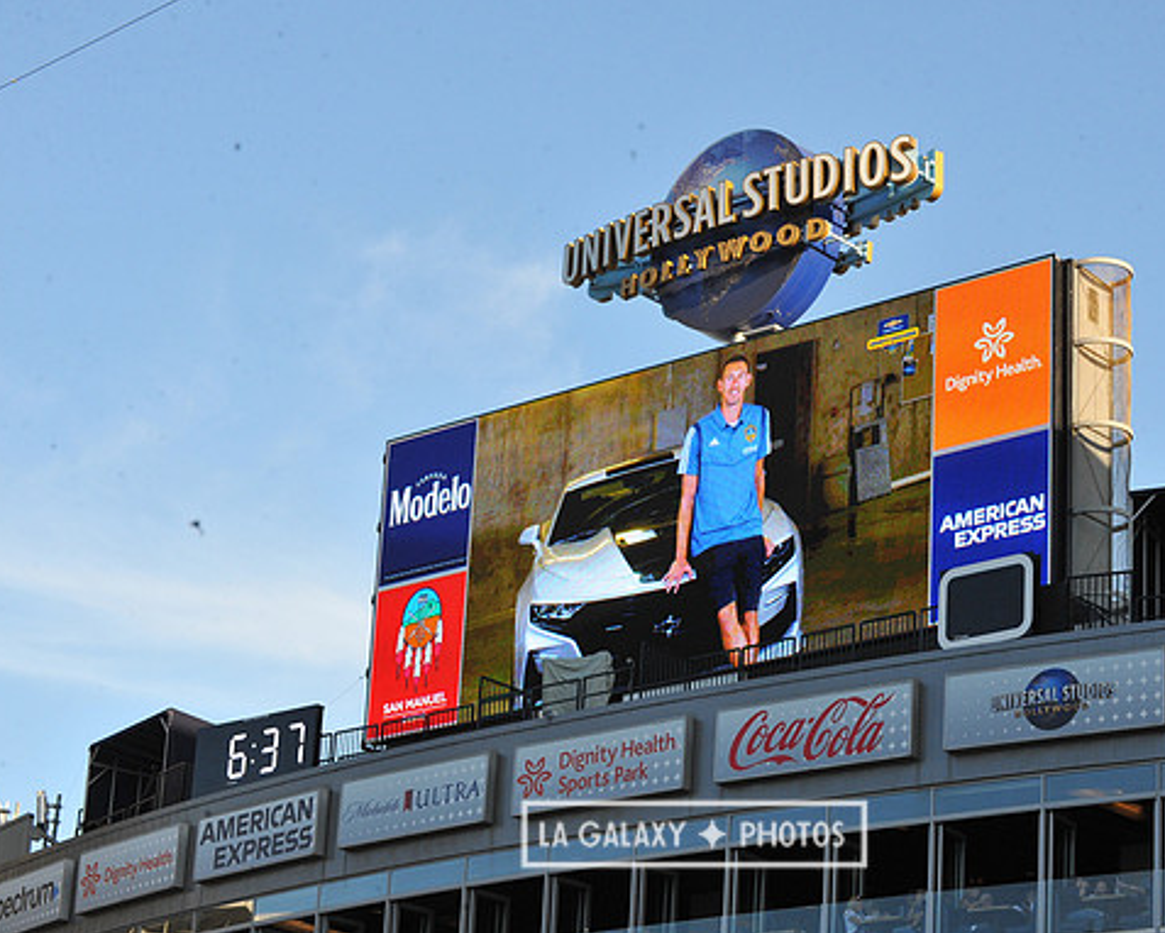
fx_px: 3380
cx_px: 694
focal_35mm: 98
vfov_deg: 15.7
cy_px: 466
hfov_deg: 19.5
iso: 1600
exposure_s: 1/800
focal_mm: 86
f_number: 14
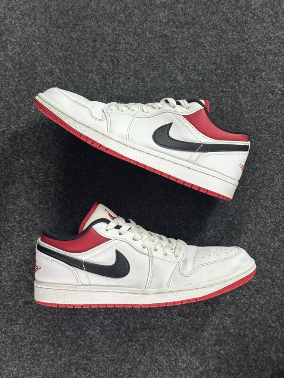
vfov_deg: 39.6
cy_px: 189
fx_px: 525
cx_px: 142
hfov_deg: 30.3
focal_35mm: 48
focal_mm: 6.86
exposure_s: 1/50
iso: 160
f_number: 1.78
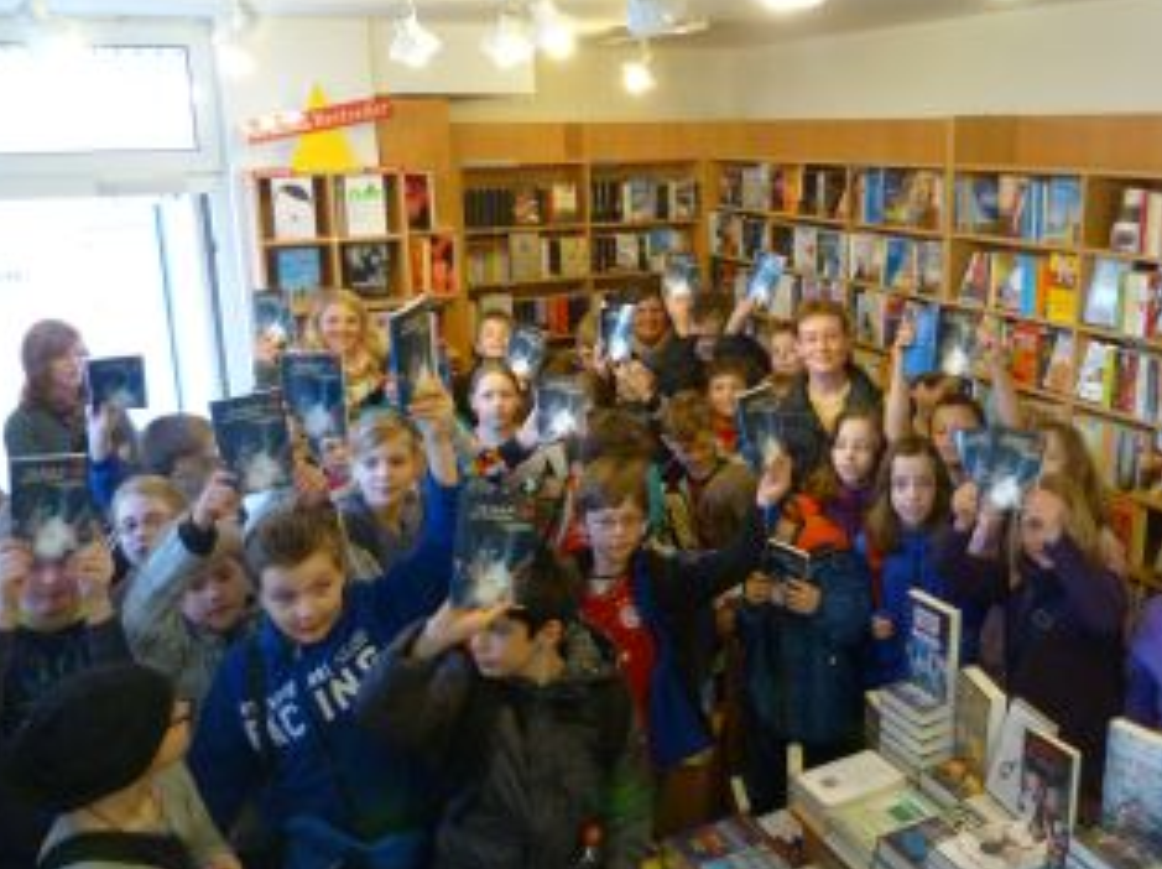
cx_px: 717
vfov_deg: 44.0
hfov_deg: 56.3
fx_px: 1073
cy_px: 394
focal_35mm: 32
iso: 400
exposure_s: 1/25
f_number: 2.8
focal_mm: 4.5
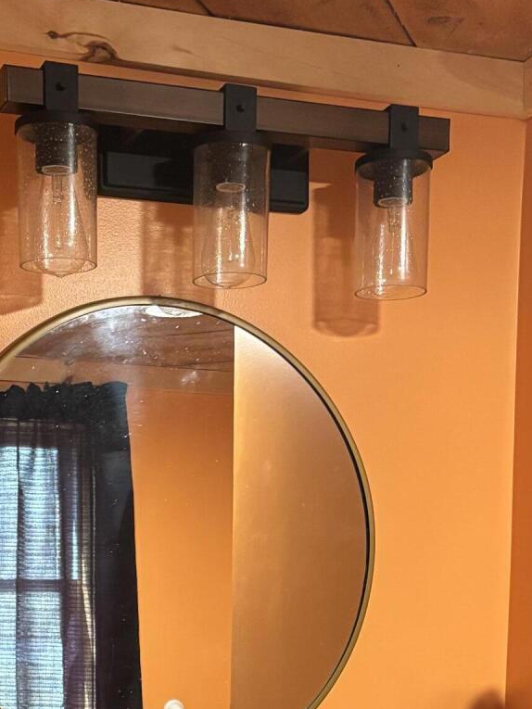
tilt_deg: -6.4
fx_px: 1393
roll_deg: -0.7
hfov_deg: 21.4
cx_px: 118
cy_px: 795
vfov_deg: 26.2
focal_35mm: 68
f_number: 1.6
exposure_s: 1/60
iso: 500
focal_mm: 5.96
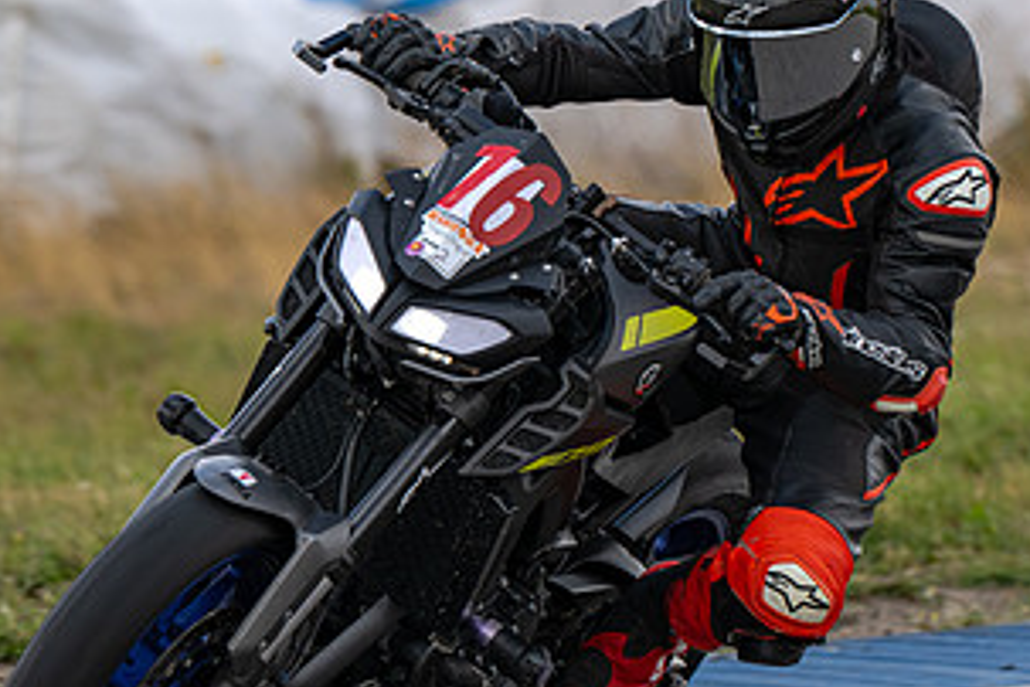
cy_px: 320
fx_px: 23602
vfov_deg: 1.7
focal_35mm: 825
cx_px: 590
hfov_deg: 2.5
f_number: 6
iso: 450
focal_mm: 410
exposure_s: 1/1250
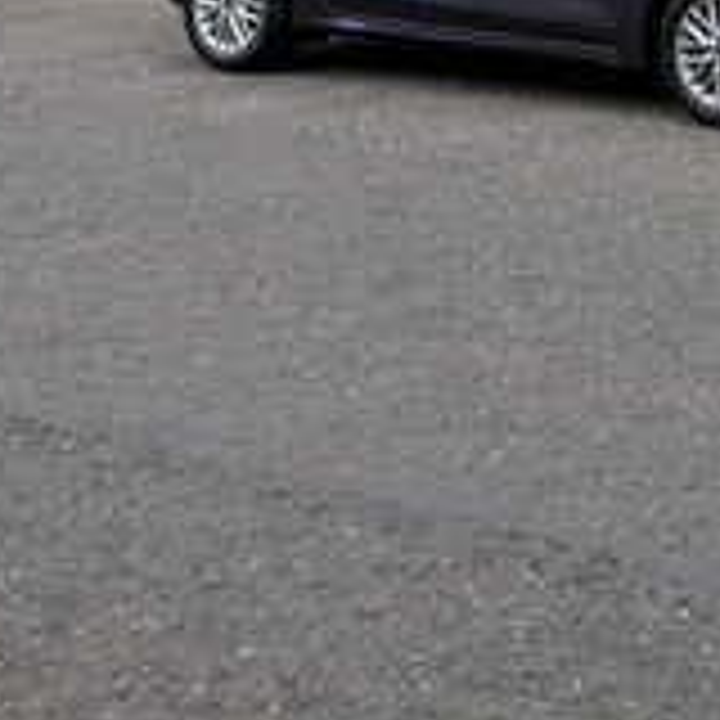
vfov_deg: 14.6
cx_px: 1156
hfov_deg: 18.7
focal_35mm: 79
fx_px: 1859
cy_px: -990
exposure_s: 1/200
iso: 200
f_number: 5.6
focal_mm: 7
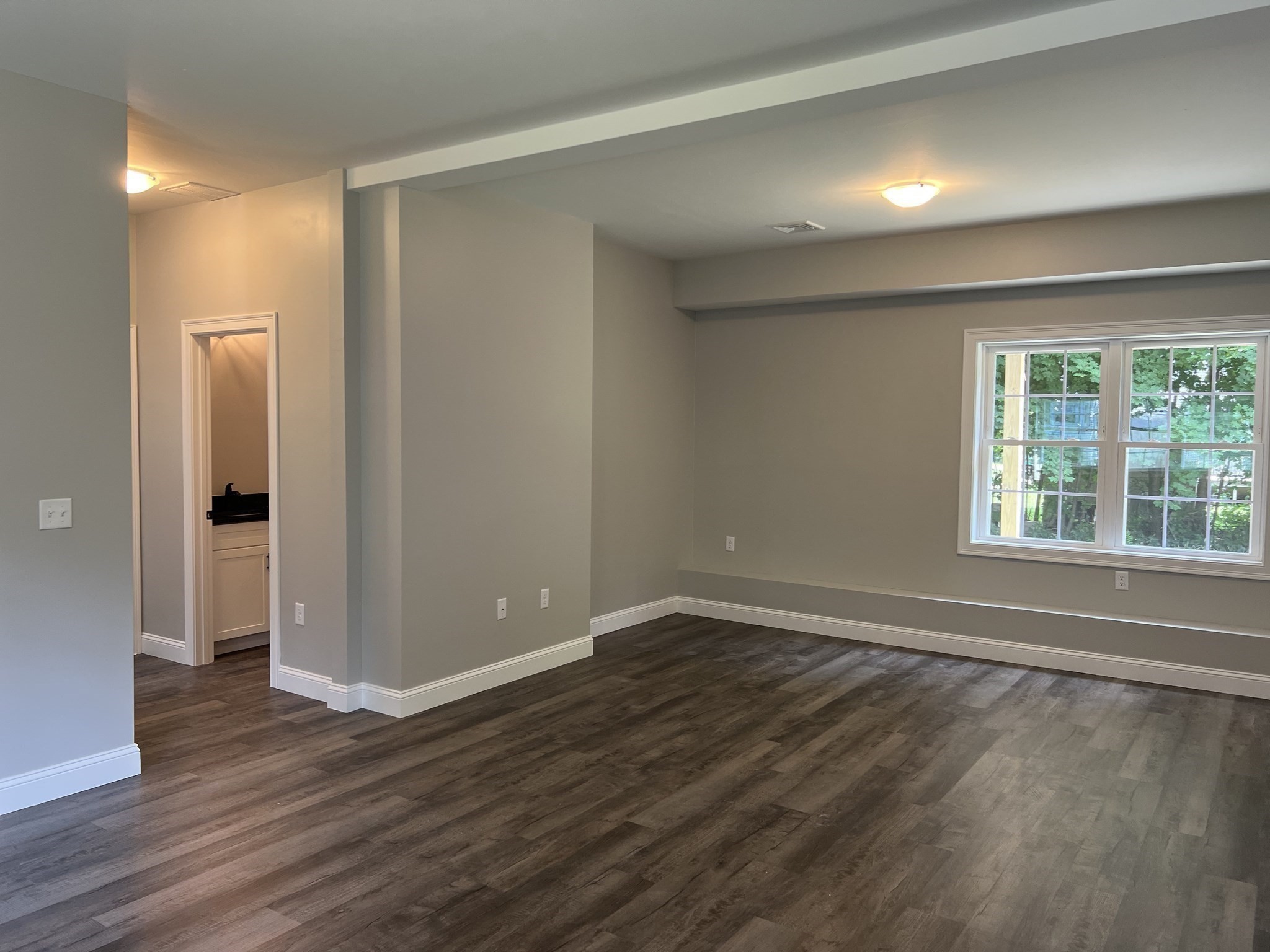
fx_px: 954
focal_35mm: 26
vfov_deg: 53.1
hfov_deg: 67.3
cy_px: 476
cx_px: 635
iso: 80
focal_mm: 5.7
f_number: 1.5
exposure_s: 1/60
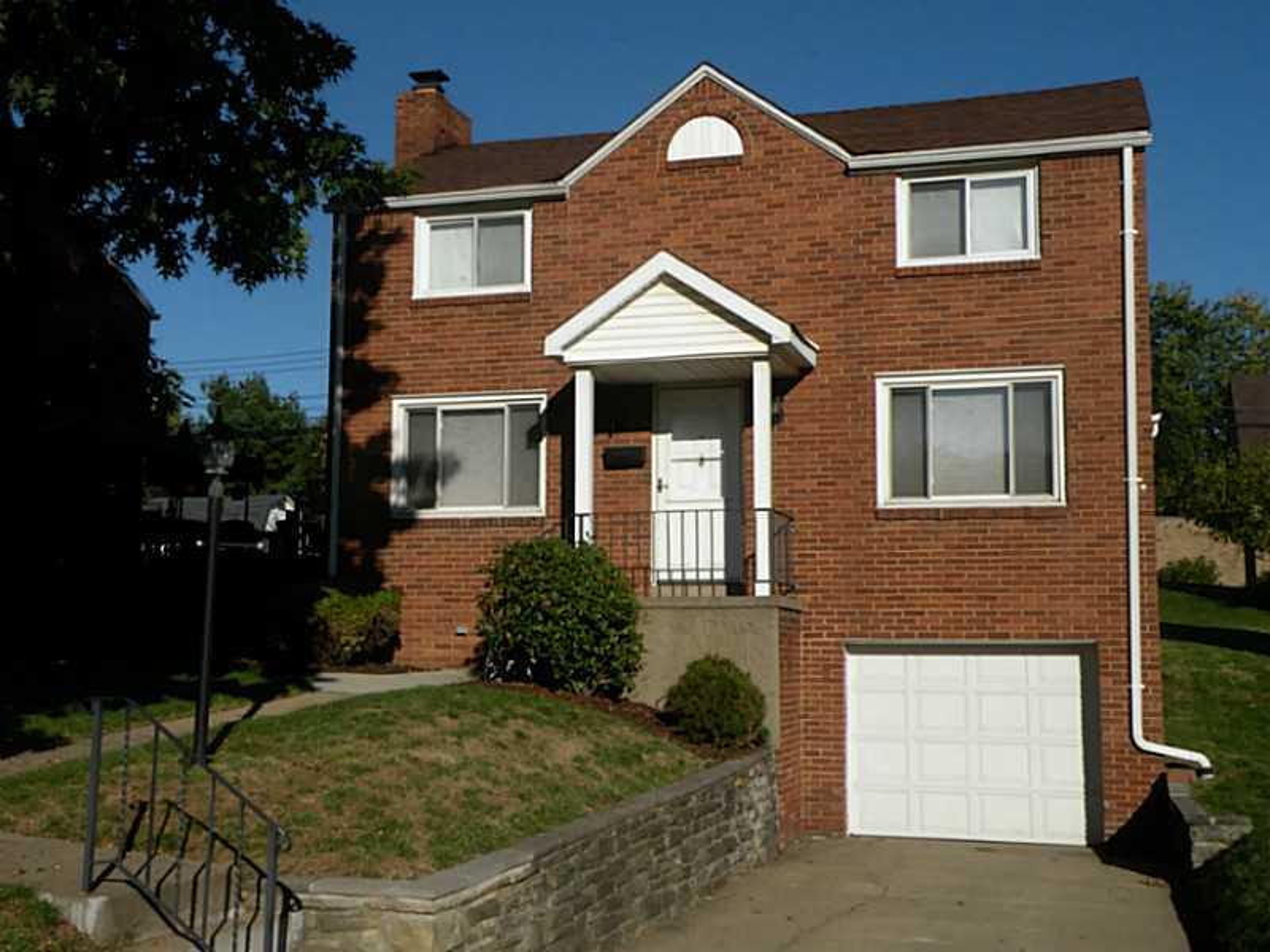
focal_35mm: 42
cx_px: 635
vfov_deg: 34.3
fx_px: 1541
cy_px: 476
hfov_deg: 44.8
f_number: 8
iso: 64
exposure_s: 1/308
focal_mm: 7.4
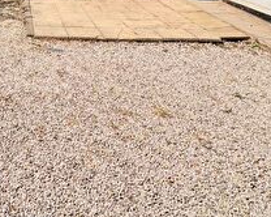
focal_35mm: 46
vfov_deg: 26.9
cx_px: 7
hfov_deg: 36.7
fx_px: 369
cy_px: -74
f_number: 2.2
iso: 50
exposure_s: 1/1880
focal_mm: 2.22
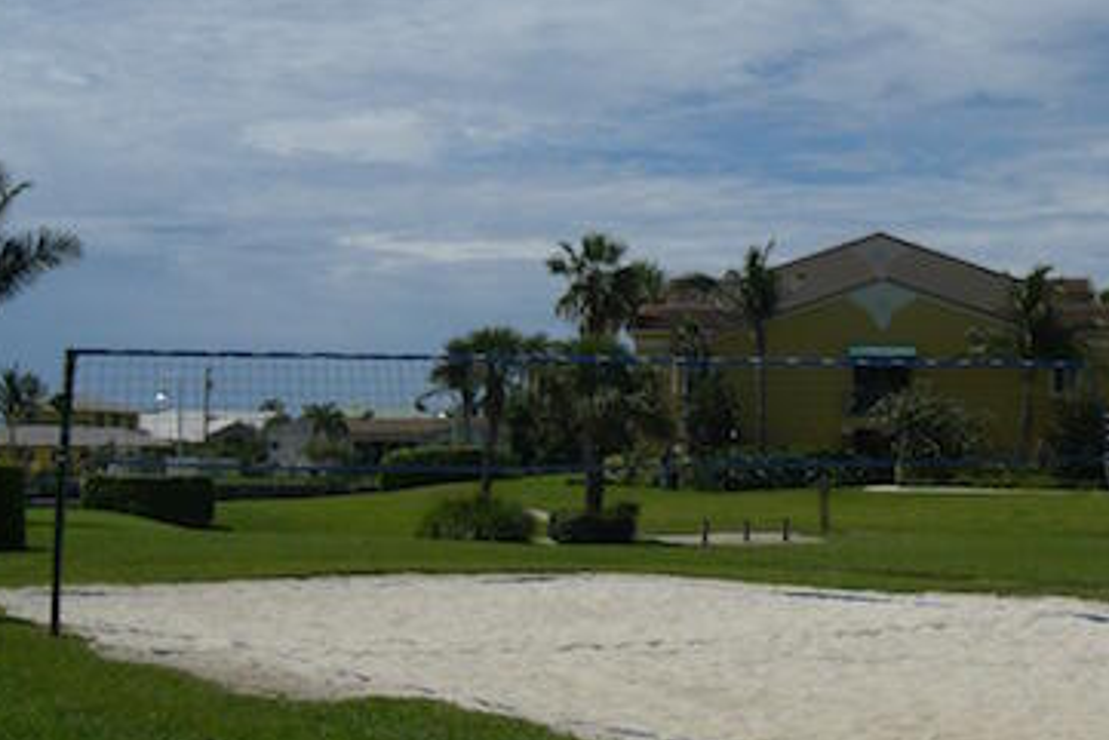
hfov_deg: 28.6
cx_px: 743
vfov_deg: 19.5
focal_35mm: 70
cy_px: 418
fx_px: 2157
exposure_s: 1/2000
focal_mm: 6.3
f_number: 4.4
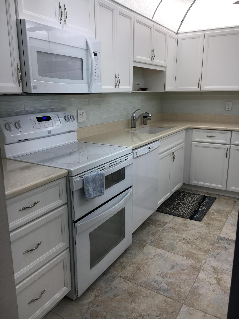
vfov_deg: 61.7
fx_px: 267
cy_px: 160
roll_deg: +0.1
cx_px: 120
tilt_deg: -13.4
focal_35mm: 29
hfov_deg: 48.2
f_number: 2.2
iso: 25
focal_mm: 4.15
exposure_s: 1/60
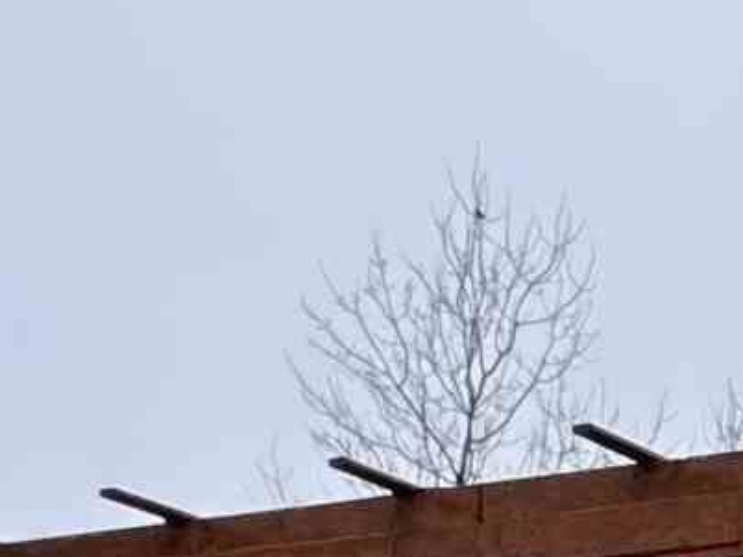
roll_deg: -0.5
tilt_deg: +1.5
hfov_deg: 12.8
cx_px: 1920
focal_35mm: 107
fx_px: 2295
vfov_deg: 11.8
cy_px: 1251
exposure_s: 1/313
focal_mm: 2.22
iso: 40
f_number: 2.2
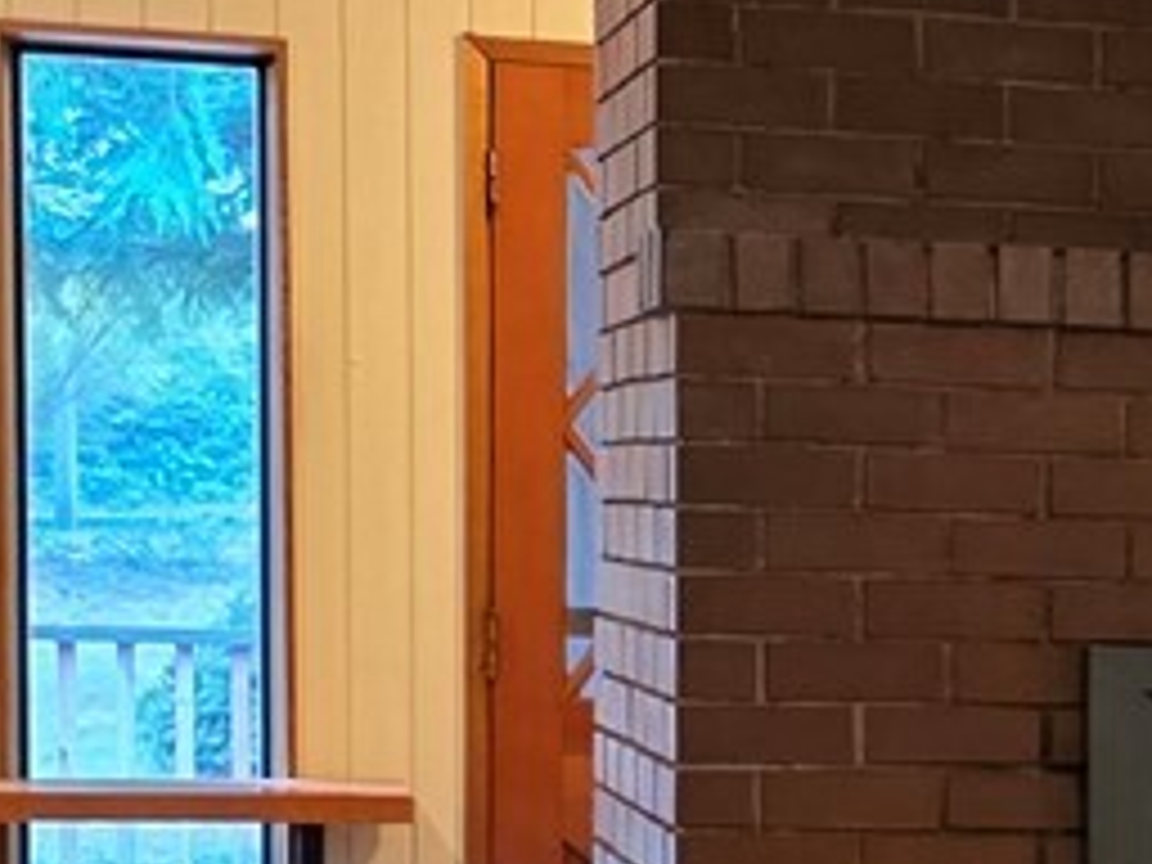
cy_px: 1004
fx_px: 4792
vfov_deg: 10.2
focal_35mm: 144
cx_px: 1989
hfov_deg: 12.6
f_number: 1.7
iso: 800
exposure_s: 1/120
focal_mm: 6.3
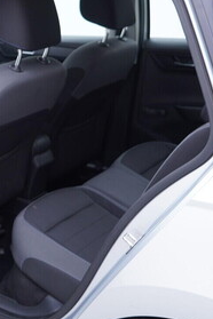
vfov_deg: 28.4
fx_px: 630
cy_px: 169
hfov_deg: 18.6
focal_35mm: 71
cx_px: -6
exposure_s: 1/40
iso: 125
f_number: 2.8
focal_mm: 24
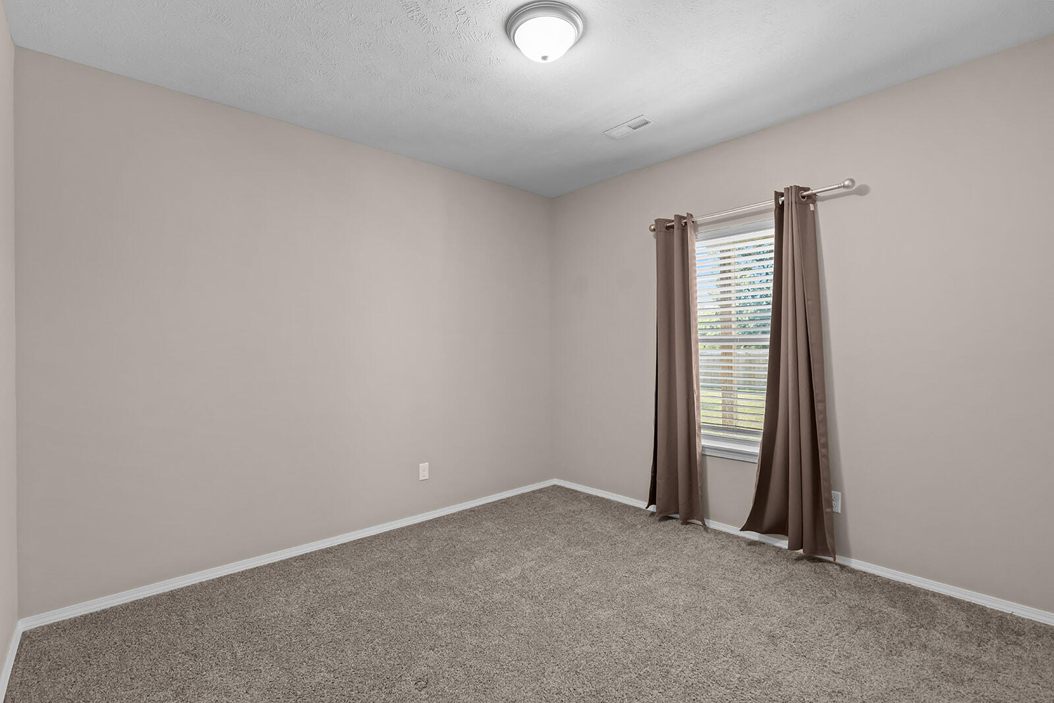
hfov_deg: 96.7
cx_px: 527
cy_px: 352
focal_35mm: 16
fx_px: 468
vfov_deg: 73.8
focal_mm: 16
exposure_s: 1/30
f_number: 3.5
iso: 1250
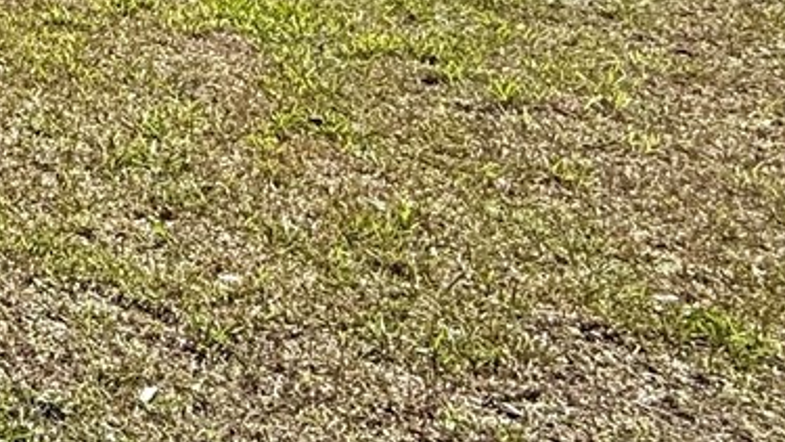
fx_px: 1353
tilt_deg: -6.9
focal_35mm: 65
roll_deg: -0.5
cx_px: -624
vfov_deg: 16.8
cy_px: -230
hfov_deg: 21.4
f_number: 2.2
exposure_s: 1/1259
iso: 50
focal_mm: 2.22
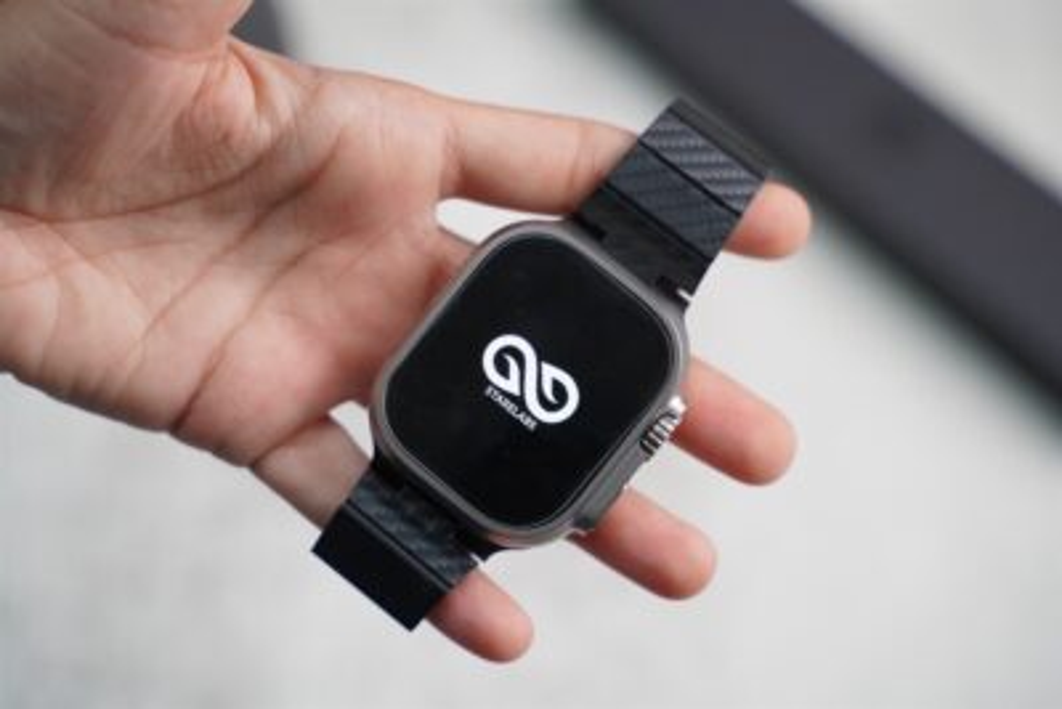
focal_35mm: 75
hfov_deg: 27.0
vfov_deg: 18.2
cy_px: 354
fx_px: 2213
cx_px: 531
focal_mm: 75
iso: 1250
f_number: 4
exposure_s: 1/160
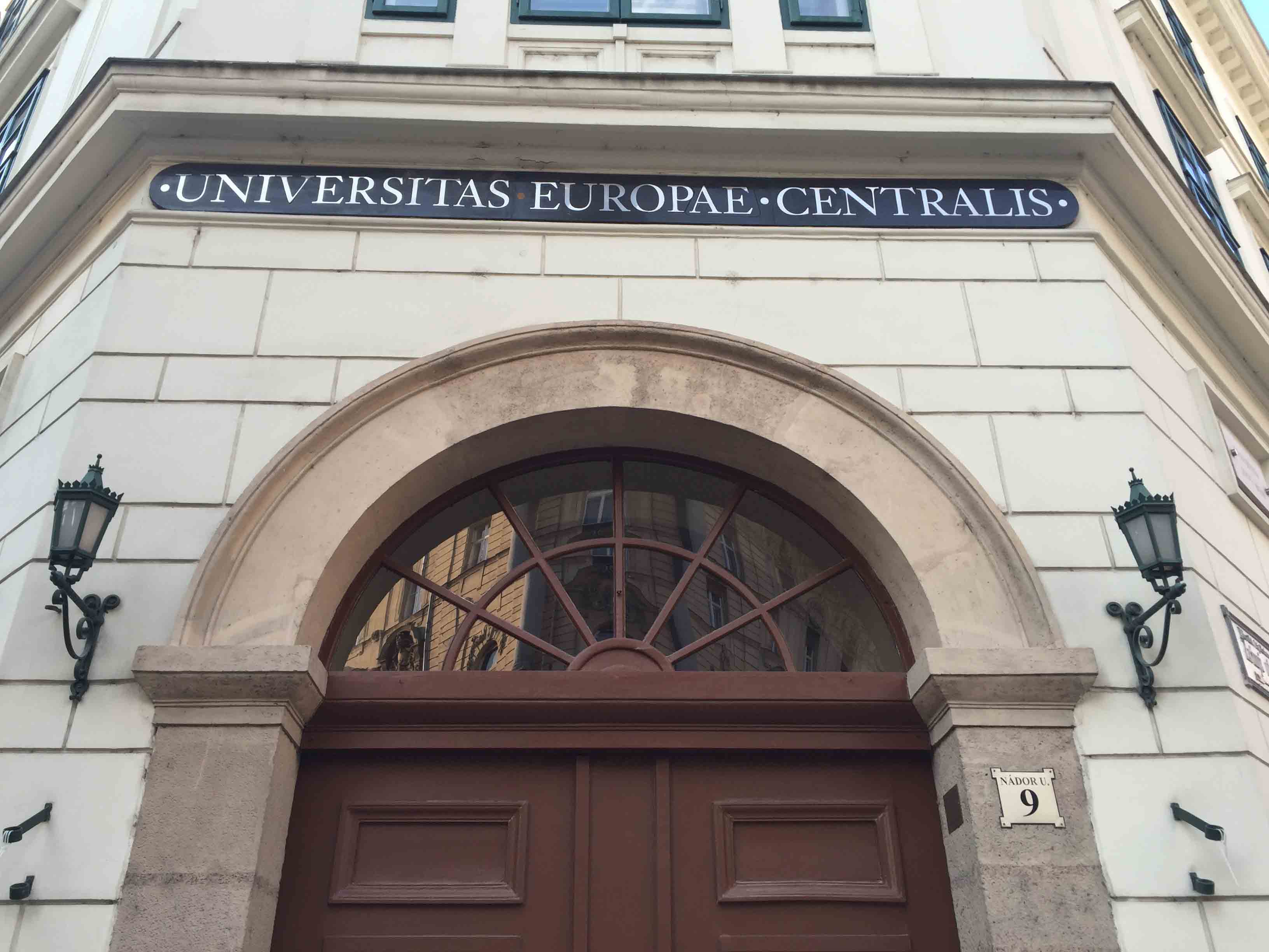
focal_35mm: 29
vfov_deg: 48.2
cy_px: 476
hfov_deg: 61.7
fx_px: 1063
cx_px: 634
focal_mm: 4.15
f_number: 2.2
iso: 32
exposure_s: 1/216
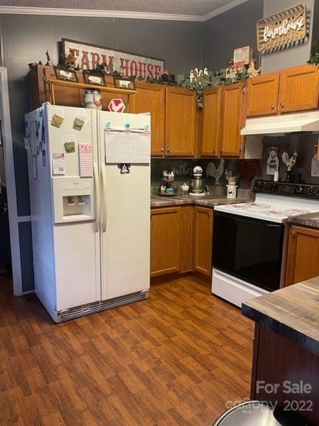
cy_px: 213
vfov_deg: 67.3
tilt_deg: -10.4
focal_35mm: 26
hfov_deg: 53.1
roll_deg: -0.2
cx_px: 160
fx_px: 319
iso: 320
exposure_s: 1/60
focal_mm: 5.1
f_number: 1.6
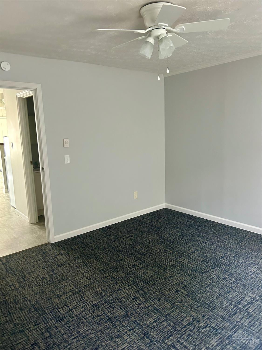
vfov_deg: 67.3
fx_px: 262
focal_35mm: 26
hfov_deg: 53.1
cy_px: 175
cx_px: 131
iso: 400
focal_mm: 5.7
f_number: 1.5
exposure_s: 1/60
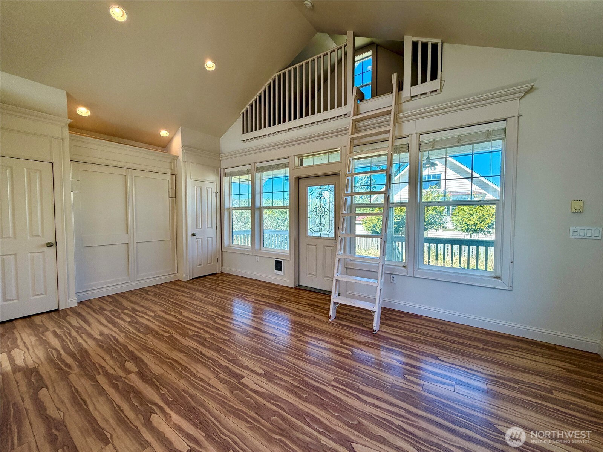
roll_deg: +0.2
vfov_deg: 85.7
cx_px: 302
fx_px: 244
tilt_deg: -2.7
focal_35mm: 14
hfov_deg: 102.1
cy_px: 226
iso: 64
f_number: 2.2
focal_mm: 2.22
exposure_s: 1/165
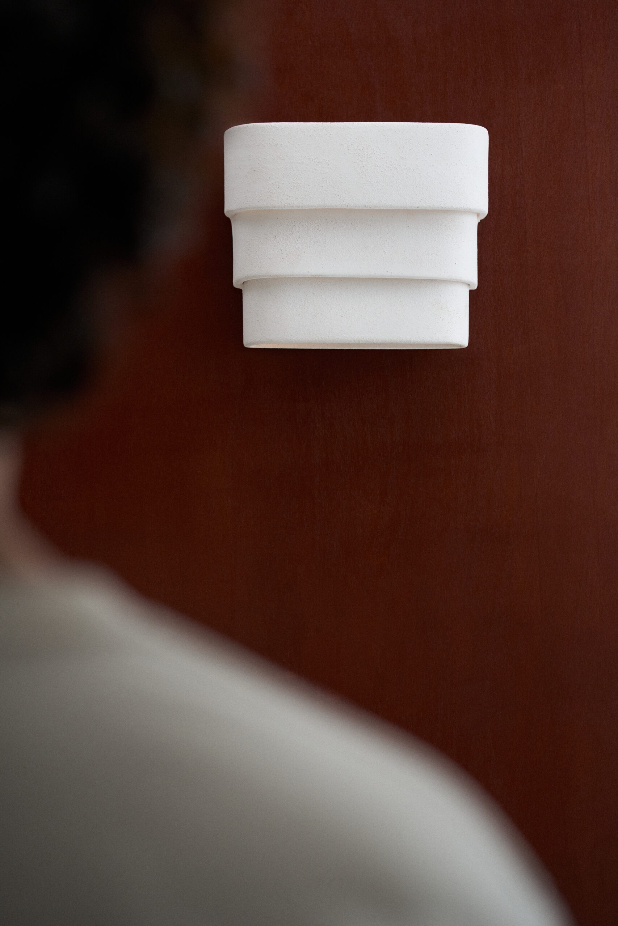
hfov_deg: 16.1
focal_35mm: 85
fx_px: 2188
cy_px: 463
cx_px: 309
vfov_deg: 23.9
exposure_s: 1/250
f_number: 4
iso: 640
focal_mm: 85
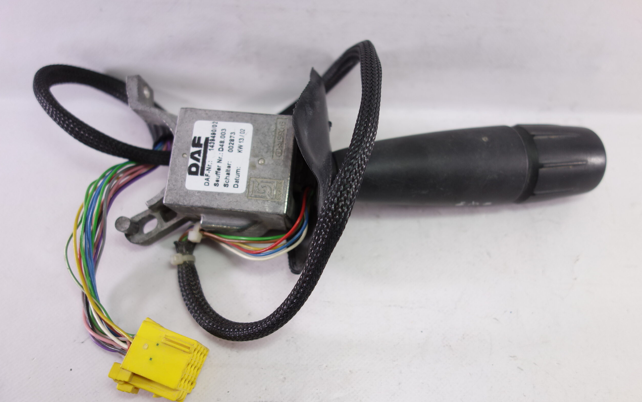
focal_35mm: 29
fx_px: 507
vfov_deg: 43.2
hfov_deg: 64.6
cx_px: 319
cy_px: 197
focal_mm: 10.4
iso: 125
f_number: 2.2
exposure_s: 1/60
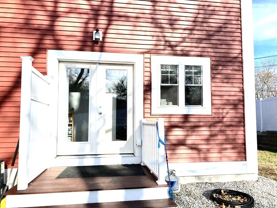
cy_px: 104
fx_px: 208
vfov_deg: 53.1
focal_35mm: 26
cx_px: 138
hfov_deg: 67.3
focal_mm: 4.25
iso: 32
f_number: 1.8
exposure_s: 1/3984
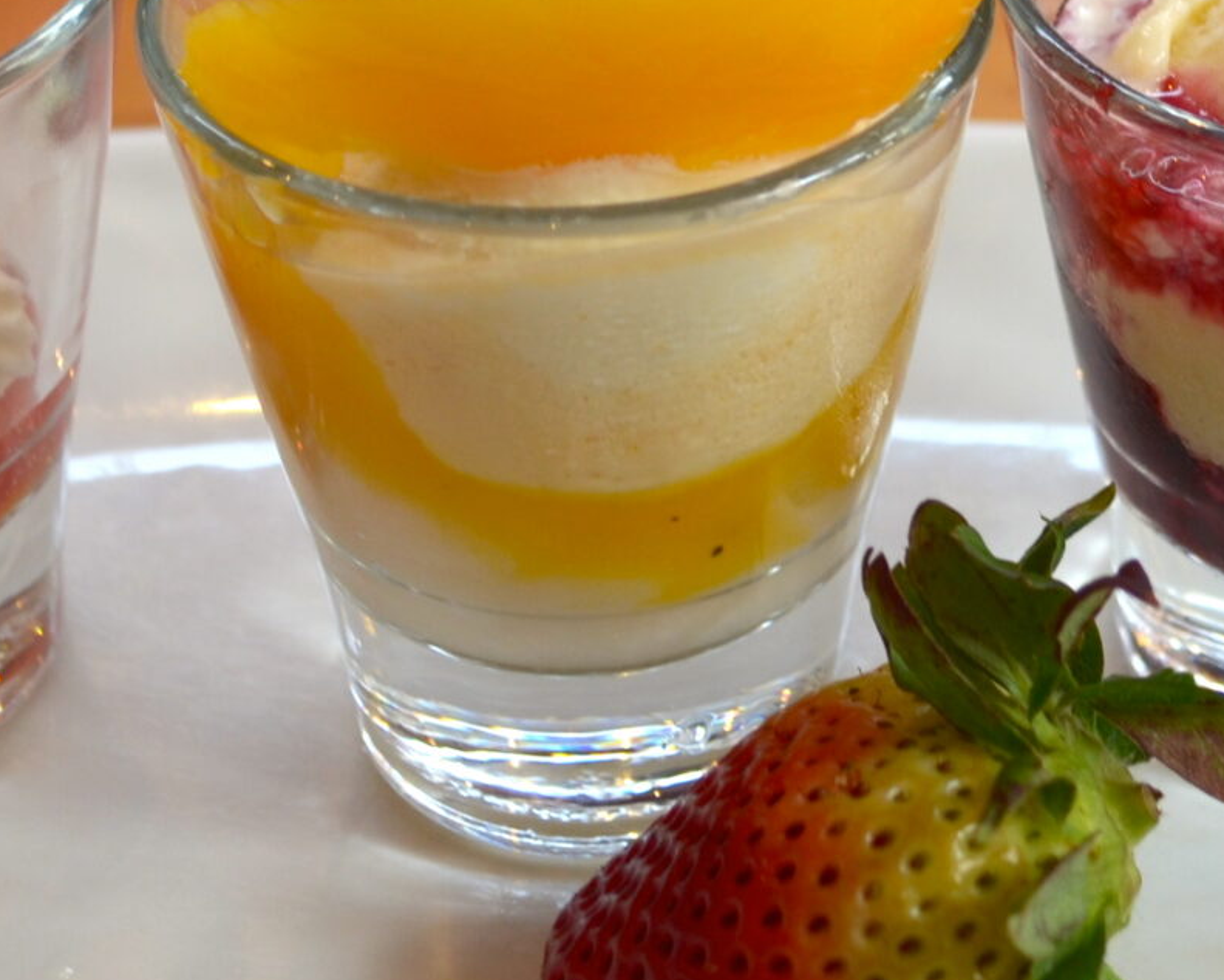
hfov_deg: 17.6
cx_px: 785
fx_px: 3950
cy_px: 125
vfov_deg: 14.0
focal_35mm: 109
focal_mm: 24
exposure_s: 1/13
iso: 200
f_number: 4
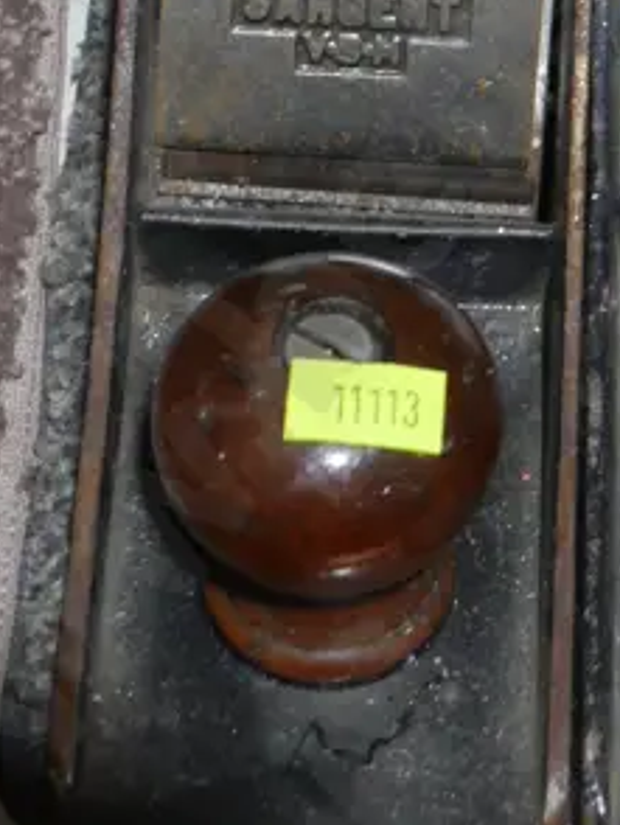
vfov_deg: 11.5
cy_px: -239
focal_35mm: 167
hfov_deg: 8.8
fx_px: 3982
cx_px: 732
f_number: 5.2
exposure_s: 1/60
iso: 800
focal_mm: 24
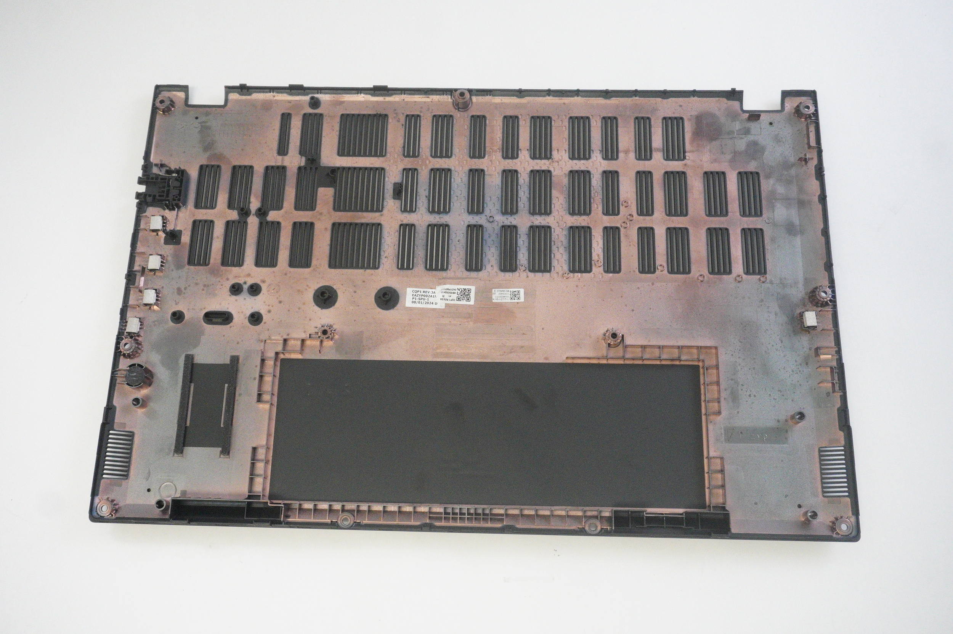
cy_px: 317
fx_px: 873
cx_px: 476
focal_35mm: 33
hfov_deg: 57.3
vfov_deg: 39.9
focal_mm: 22
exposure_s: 1/250
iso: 6400
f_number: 5.6
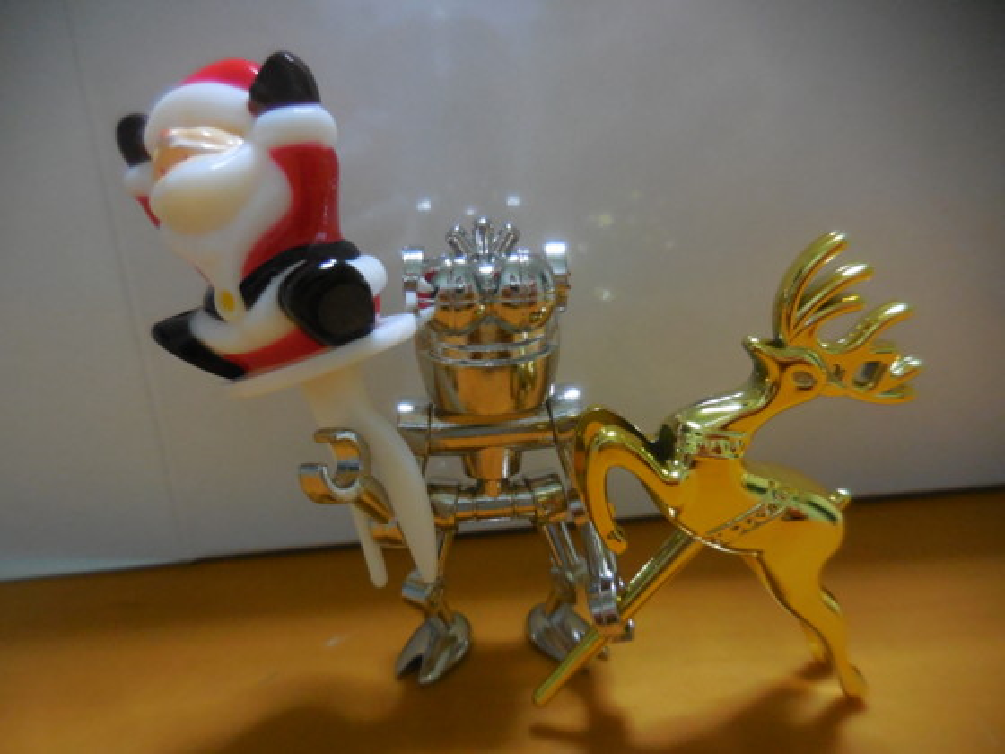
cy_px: 377
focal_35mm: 25
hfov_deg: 69.4
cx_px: 502
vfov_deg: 54.9
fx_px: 726
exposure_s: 1/30
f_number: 3.3
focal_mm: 4.5
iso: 800
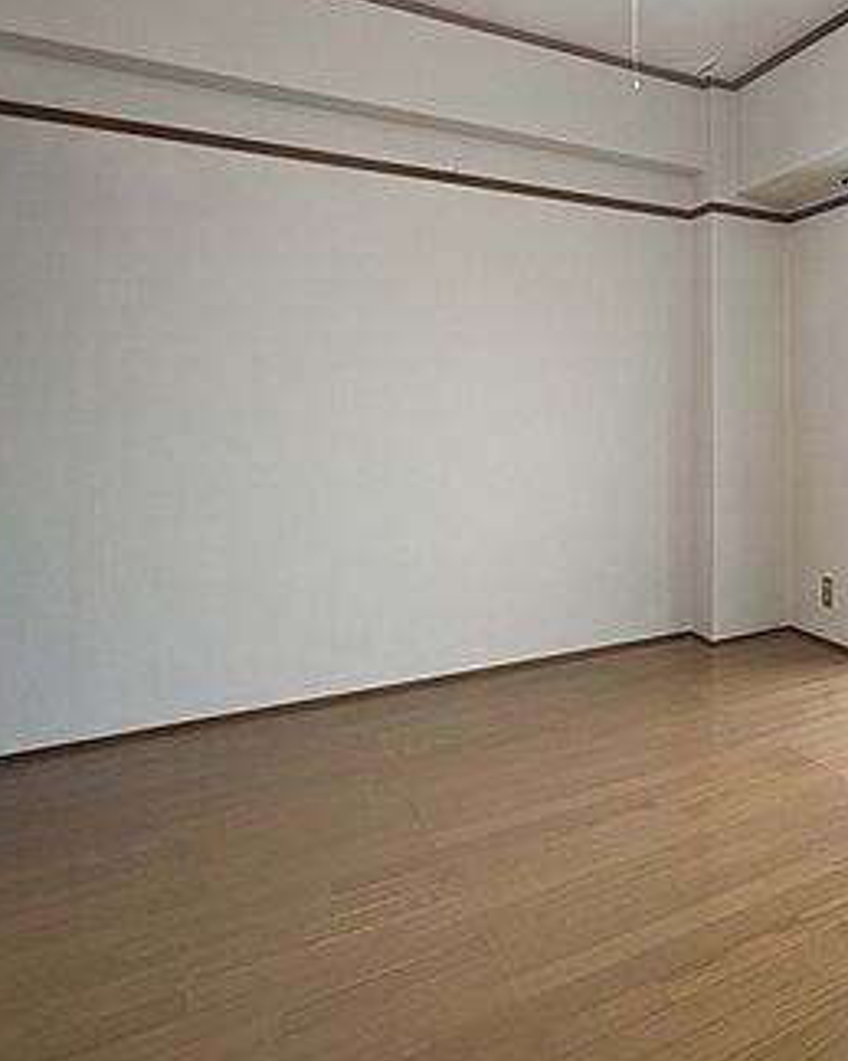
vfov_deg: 63.3
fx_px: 847
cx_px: 855
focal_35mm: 27
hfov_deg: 44.8
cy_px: 409
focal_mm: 1.83
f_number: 2.2
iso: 322
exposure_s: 1/120
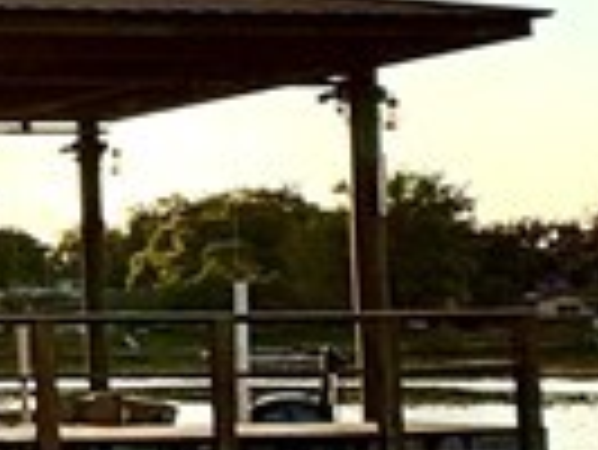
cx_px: -751
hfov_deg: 13.9
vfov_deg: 13.7
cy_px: 261
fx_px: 1867
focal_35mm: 108
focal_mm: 2.22
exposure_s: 1/3106
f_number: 2.2
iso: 50
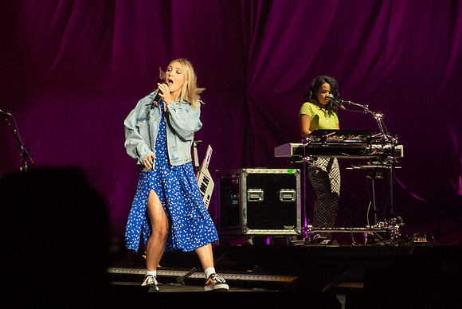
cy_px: 136
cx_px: 188
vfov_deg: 3.7
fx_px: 4800
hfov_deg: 5.5
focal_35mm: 374
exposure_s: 1/160
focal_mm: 110
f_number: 6.3
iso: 800
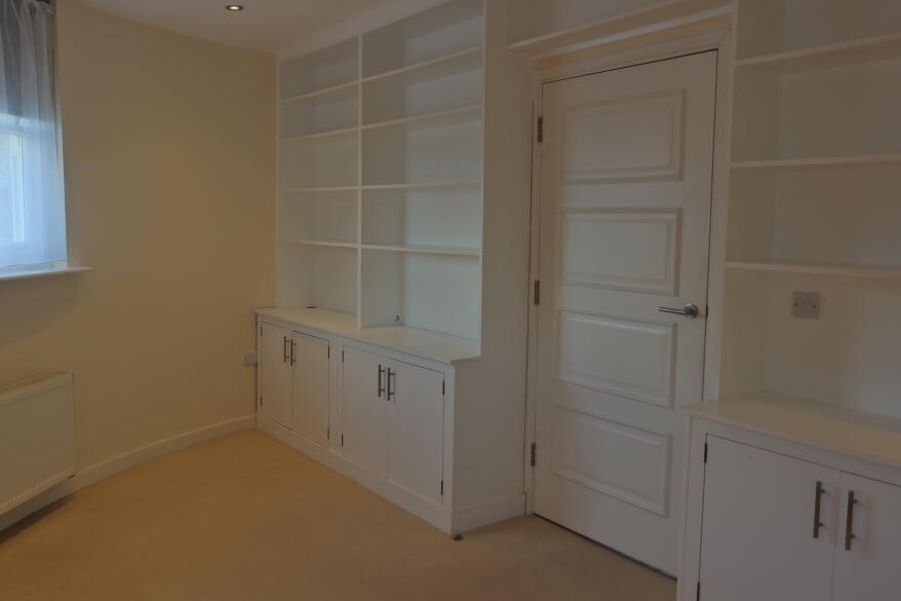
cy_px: 286
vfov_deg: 46.4
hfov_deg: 65.1
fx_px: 701
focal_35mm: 28
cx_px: 378
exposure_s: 1/100
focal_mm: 16
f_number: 2.8
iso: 100
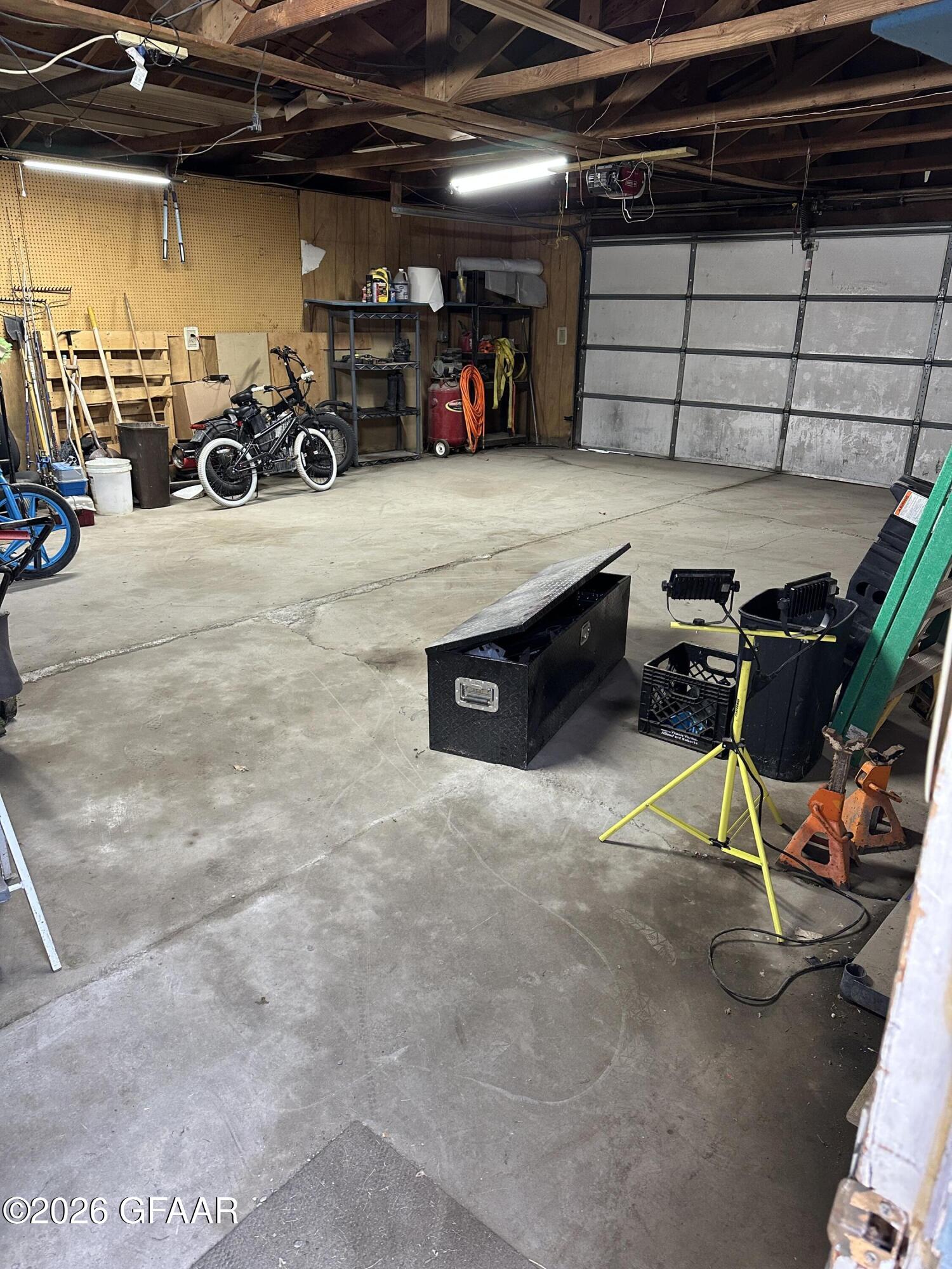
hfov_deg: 56.8
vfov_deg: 71.6
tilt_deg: -20.6
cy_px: 634
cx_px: 476
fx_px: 880
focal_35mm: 24
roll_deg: -1.0
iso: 250
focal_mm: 6.86
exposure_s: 1/60
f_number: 1.78
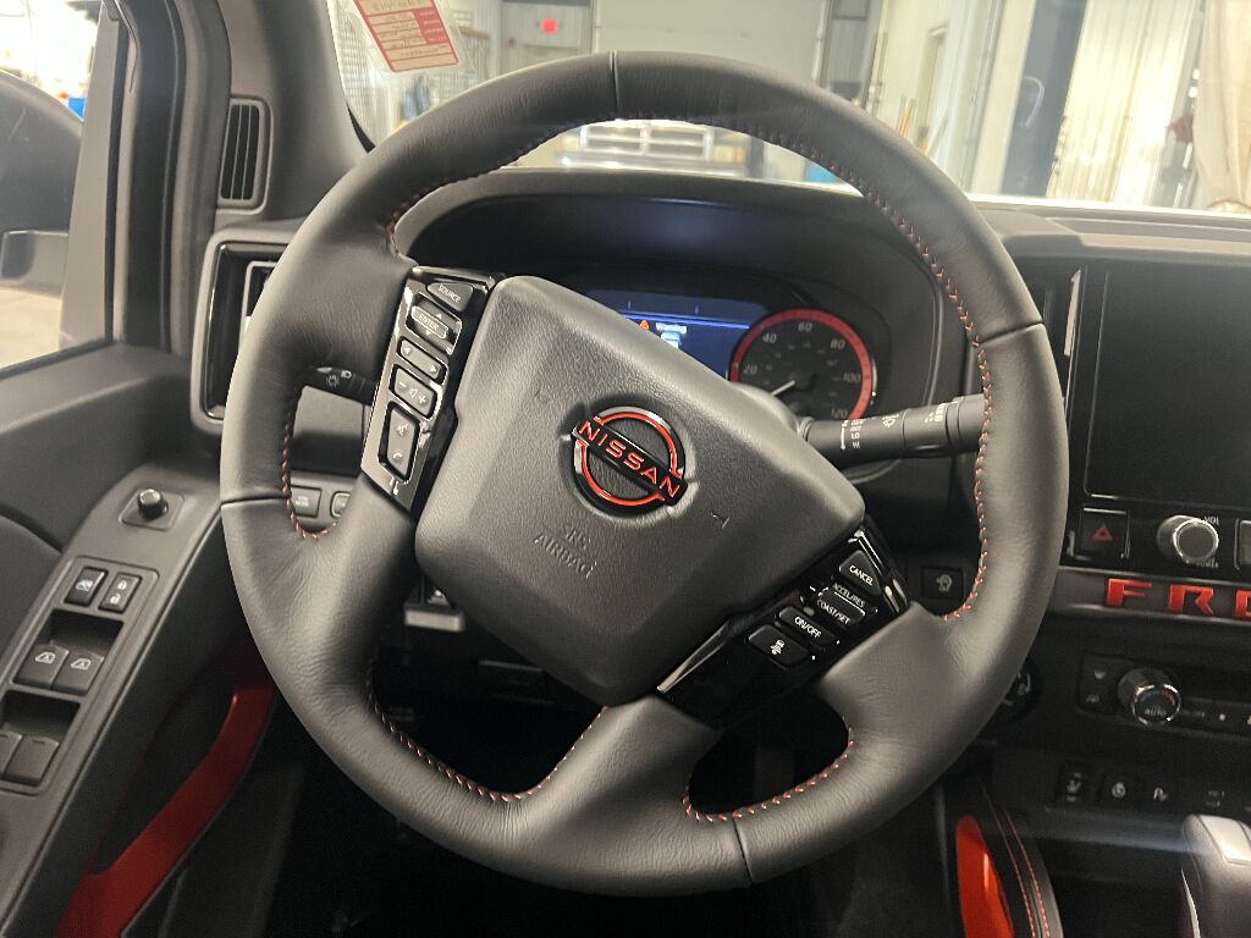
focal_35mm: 26
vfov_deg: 53.1
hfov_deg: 67.3
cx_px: 626
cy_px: 469
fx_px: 940
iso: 640
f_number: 1.5
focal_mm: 5.7
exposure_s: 1/40
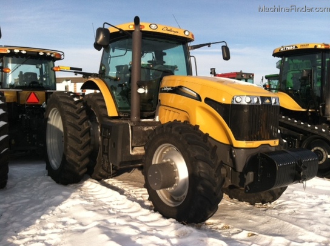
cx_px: 165
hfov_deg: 52.7
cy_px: 123
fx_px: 333
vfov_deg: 40.6
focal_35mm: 35
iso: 80
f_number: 2.8
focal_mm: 3.85
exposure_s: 1/938
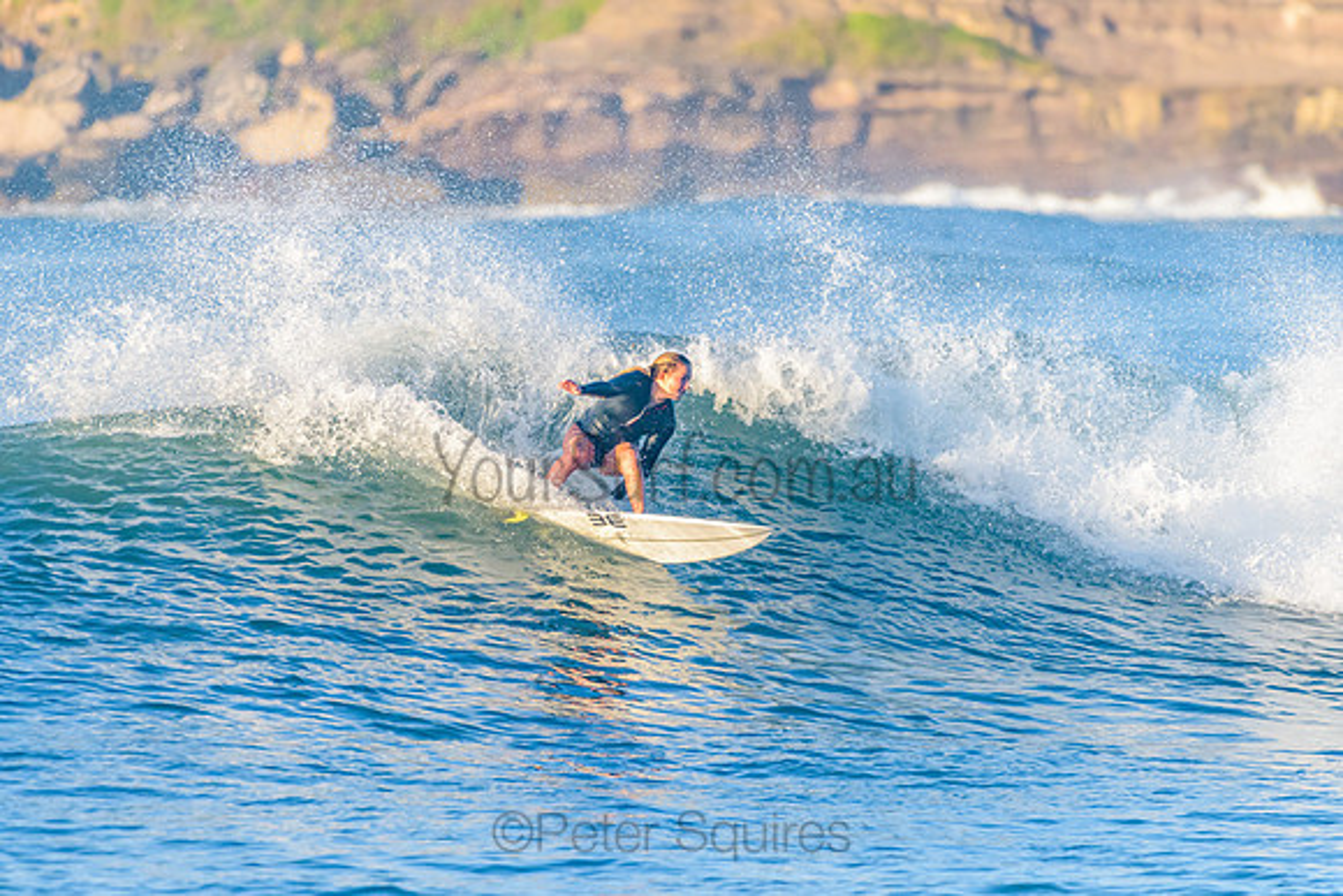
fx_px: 22687
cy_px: 448
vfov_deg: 2.3
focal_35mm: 608
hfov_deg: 3.4
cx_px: 671
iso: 640
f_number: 5.6
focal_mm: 500
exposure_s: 1/2000
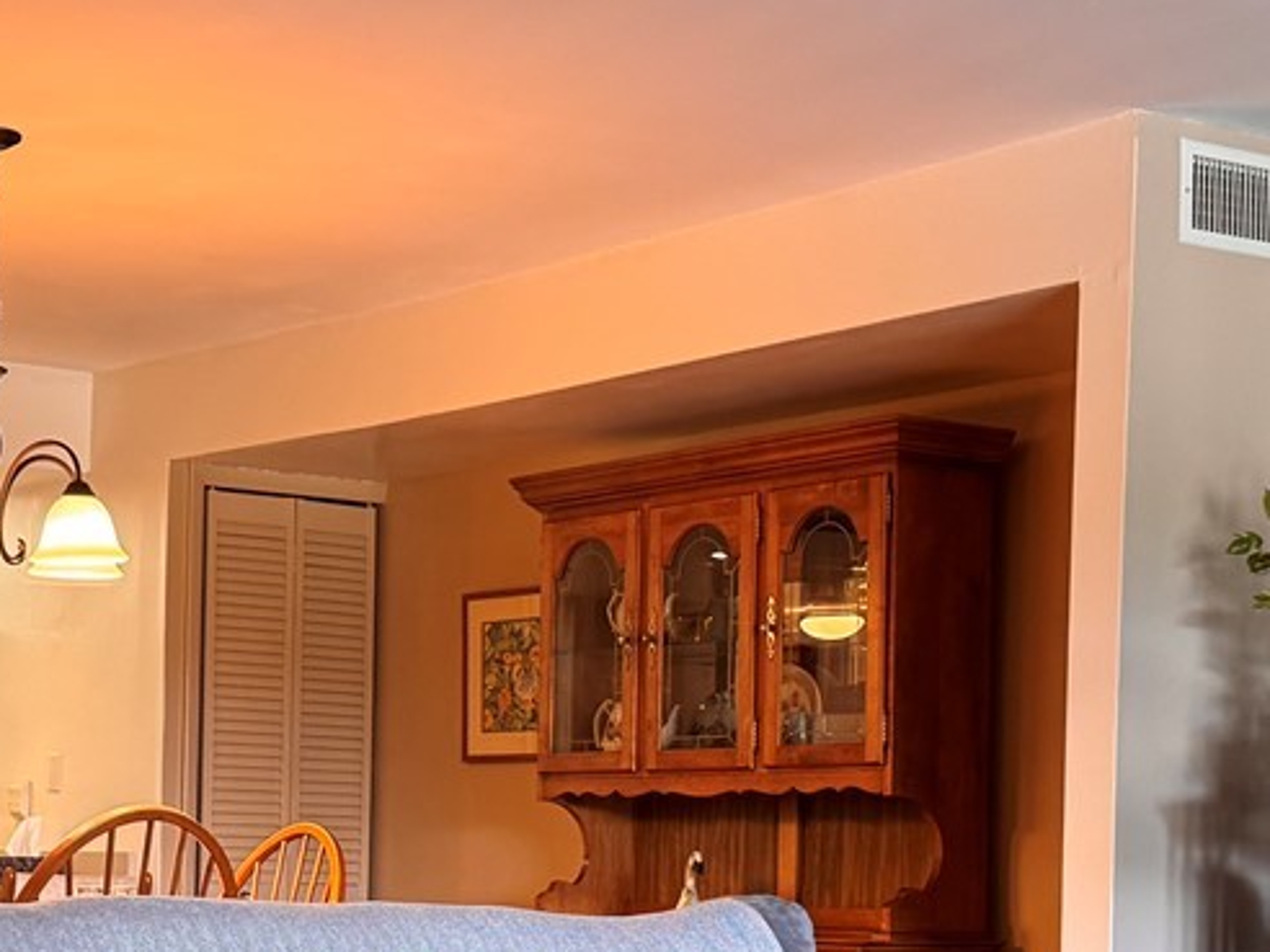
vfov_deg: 18.6
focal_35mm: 78
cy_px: 844
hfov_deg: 24.7
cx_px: 279
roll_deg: -1.2
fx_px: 2862
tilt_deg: +0.1
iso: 250
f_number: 1.78
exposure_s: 1/60
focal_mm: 6.76
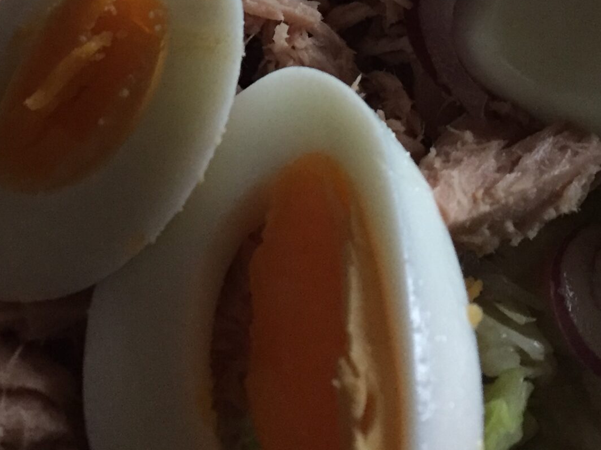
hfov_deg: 27.8
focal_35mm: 70
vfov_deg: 19.7
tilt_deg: -49.3
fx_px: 1215
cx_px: 267
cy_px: -89
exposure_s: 1/20
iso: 250
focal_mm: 4.15
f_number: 2.2
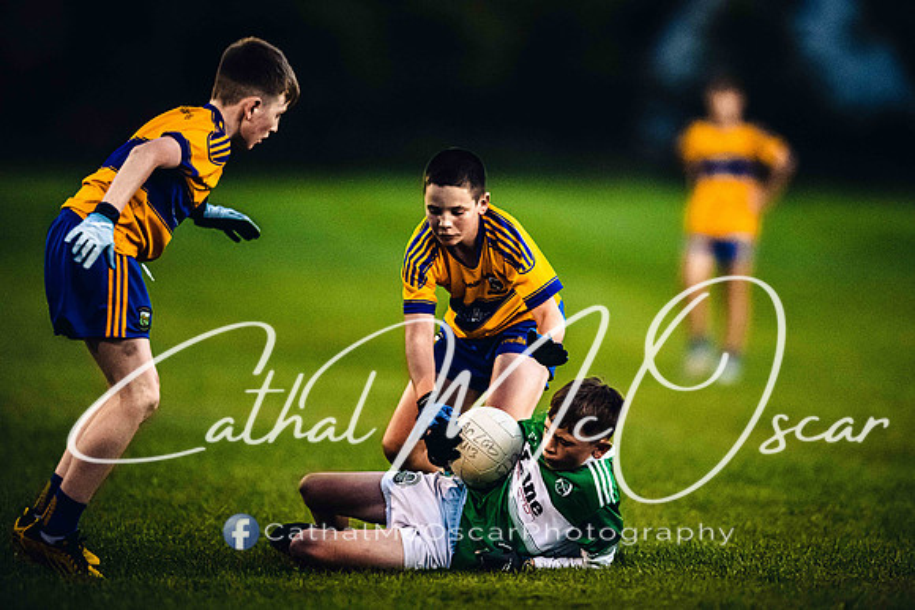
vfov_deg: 3.0
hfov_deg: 4.5
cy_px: 263
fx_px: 11577
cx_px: 521
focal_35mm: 455
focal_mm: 400
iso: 4000
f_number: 2.8
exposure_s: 1/500
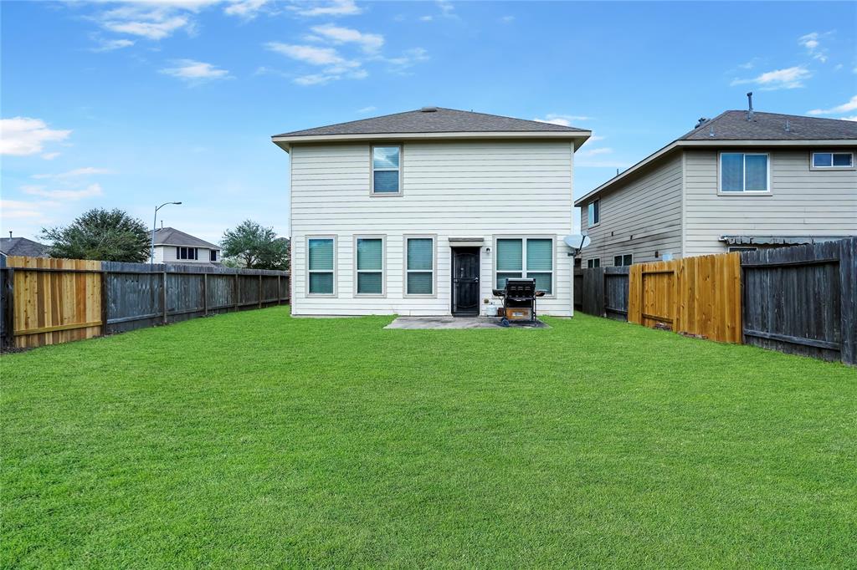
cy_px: 285
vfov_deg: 73.7
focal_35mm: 16
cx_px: 428
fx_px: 381
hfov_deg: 96.8
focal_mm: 16
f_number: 9
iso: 1600
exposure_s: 1/2500
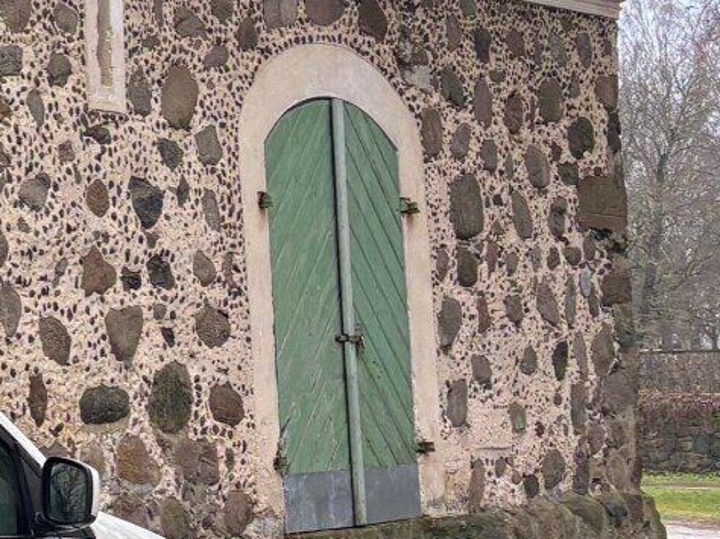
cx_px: -728
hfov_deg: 14.9
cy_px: 285
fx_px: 2224
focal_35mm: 107
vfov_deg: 13.8
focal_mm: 5.96
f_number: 1.6
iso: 100
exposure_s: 1/121
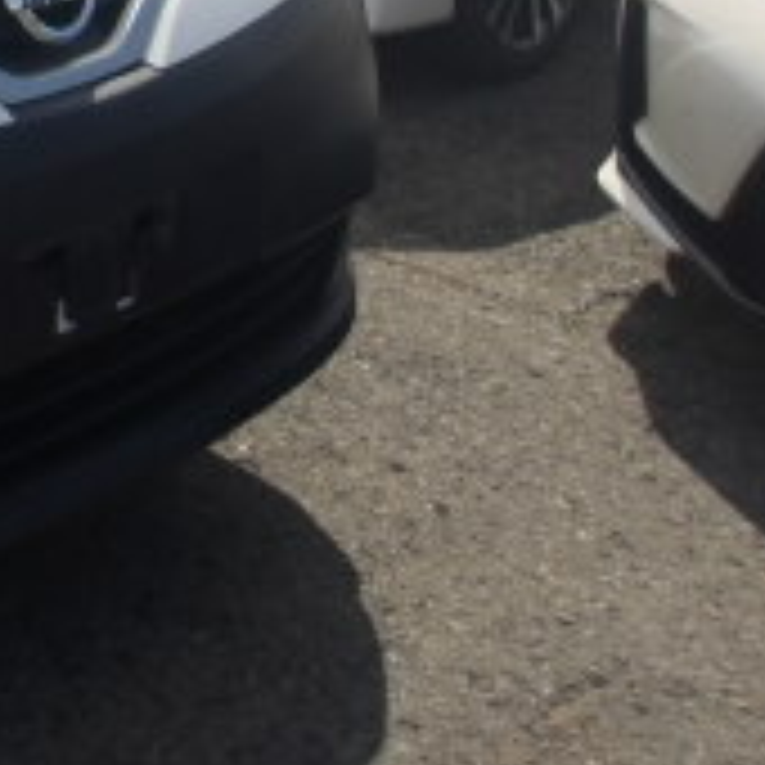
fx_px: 2250
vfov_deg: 18.2
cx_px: -531
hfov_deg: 16.7
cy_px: -171
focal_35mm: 90
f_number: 10.4
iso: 100
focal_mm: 4.9
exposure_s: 1/141
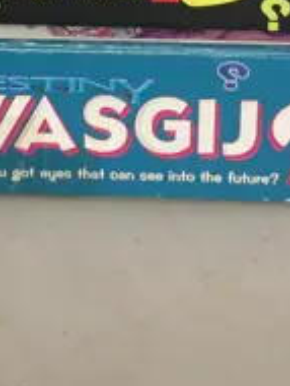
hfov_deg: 9.5
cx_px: 63
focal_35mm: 156
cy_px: -546
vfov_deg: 10.7
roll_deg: -2.5
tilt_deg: -19.3
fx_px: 1739
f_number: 2.2
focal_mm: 4.15
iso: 40
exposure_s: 1/17
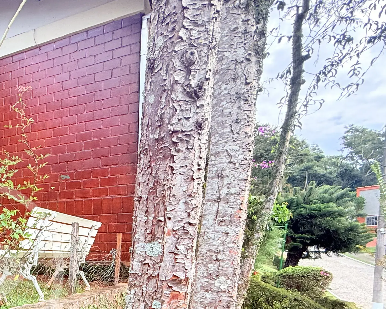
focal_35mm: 33
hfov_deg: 43.5
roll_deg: -0.5
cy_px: 270
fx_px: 377
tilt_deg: -1.3
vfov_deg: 41.5
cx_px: -28
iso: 100
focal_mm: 2.22
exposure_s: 1/99
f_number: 2.2
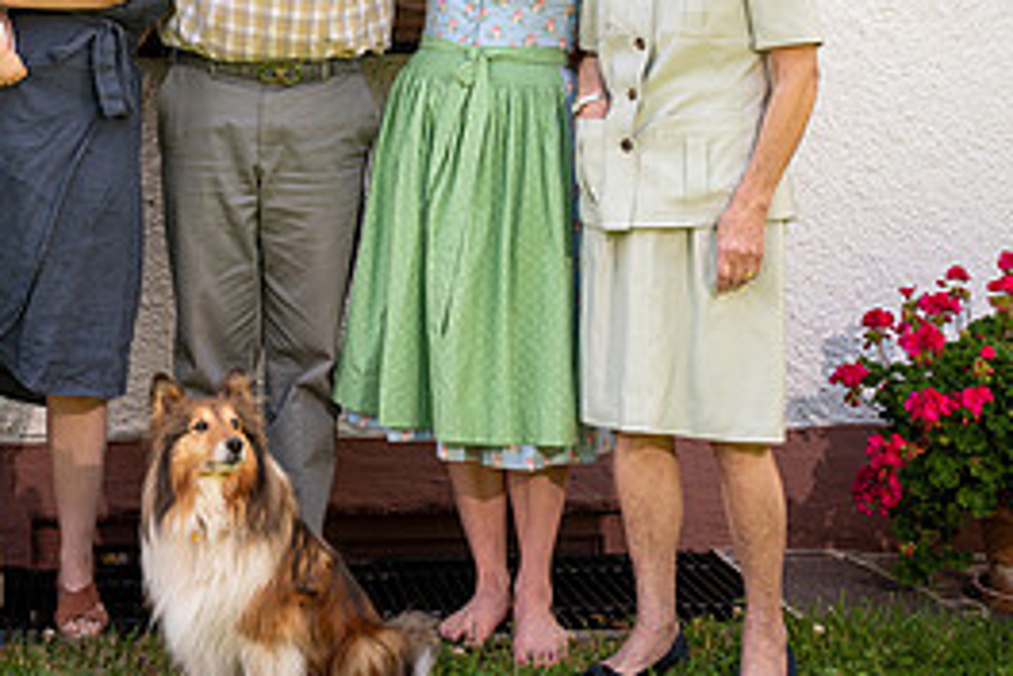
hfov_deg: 26.4
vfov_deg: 18.0
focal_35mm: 75
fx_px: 2110
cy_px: 98
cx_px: 189
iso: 250
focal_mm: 33
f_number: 9
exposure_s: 1/200
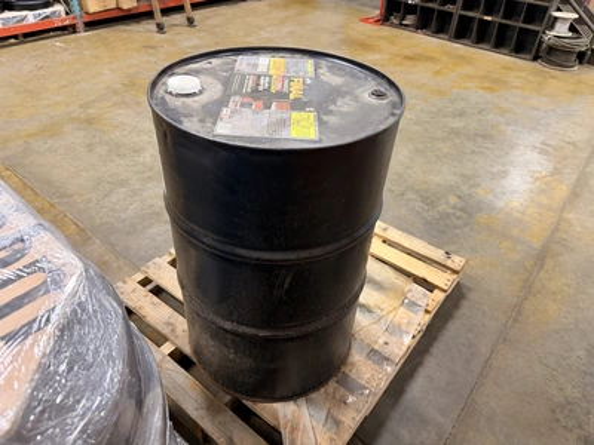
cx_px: 297
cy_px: 222
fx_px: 412
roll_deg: -0.3
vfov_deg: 56.8
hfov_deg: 71.6
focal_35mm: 24
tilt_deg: -40.0
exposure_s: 1/60
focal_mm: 6.76
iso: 500
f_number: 1.78
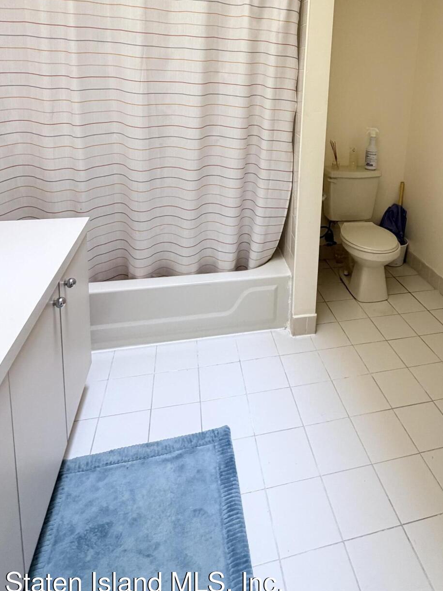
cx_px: 278
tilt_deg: -8.7
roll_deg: -2.6
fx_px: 392
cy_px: 141
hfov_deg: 58.1
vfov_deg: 68.7
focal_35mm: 23
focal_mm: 2.22
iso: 320
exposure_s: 1/120
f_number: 2.2
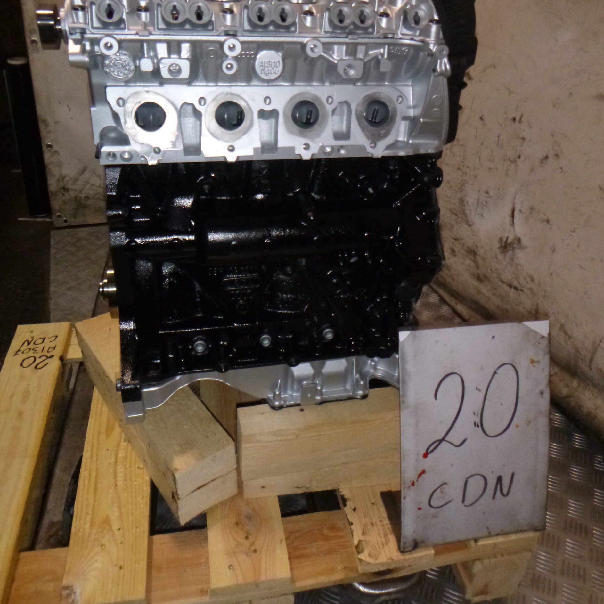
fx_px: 592
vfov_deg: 53.5
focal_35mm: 30
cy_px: 231
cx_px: 307
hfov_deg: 54.0
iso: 400
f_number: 3.9
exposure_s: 1/125
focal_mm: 4.5
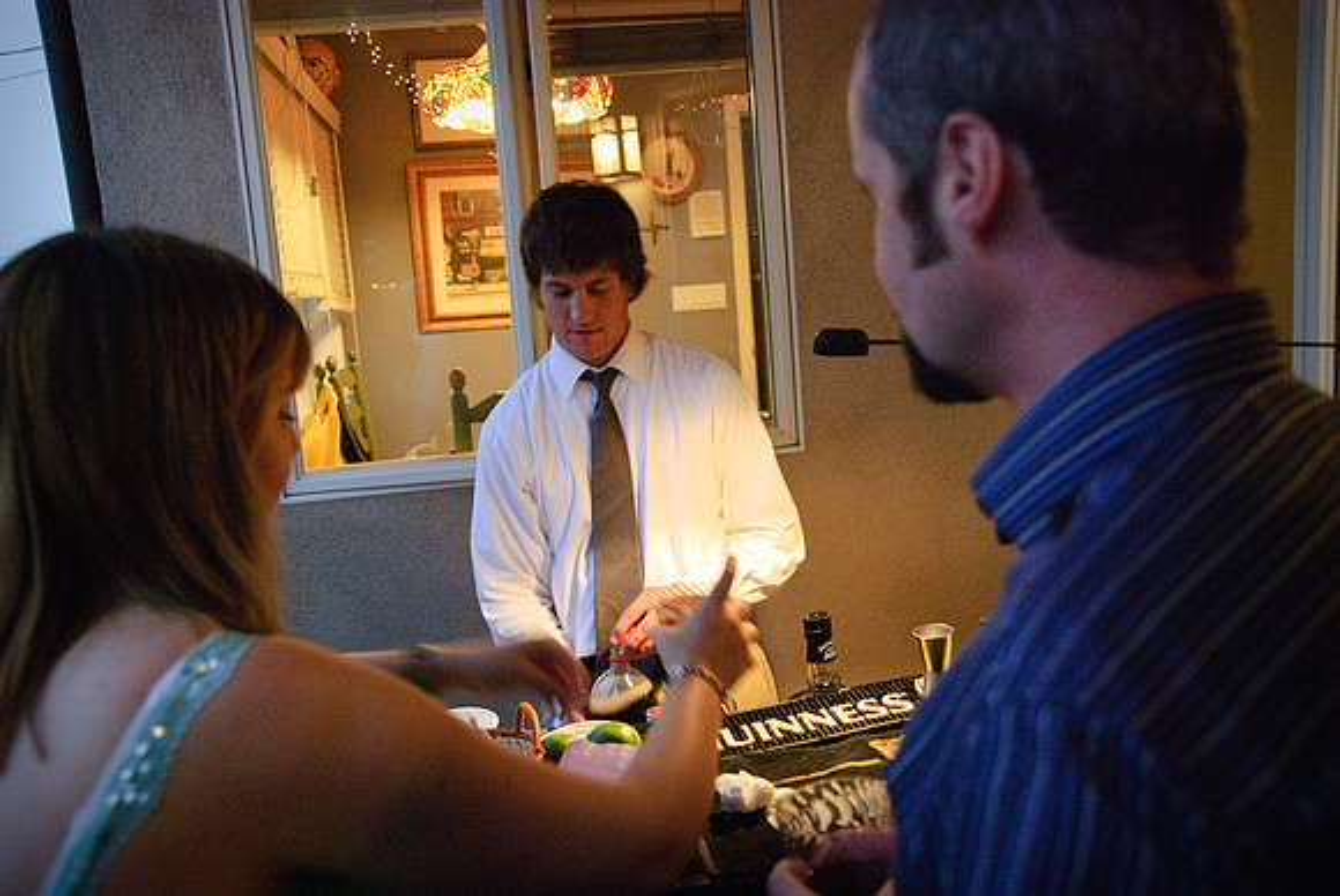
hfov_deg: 61.9
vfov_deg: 43.7
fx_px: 1118
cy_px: 448
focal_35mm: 30
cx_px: 670
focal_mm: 20
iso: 1000
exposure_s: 1/30
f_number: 2.8
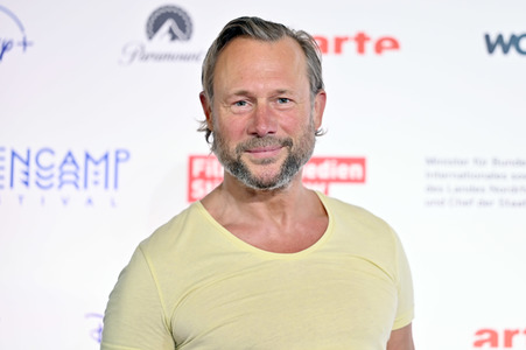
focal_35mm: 102
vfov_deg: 13.4
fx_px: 1489
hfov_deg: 20.0
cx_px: 263
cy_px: 175
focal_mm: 102
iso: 640
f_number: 2.8
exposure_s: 1/320
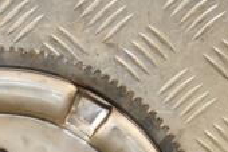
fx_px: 1272
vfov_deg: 6.7
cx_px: -39
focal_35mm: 201
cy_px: 248
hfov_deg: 10.1
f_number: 5
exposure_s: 1/160
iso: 800
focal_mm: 38
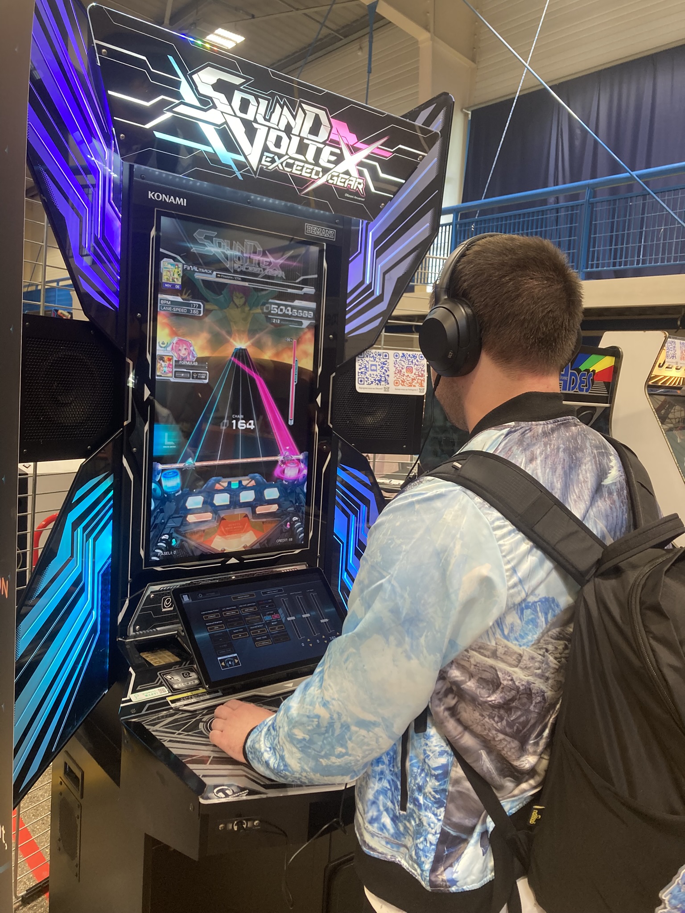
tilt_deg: -4.2
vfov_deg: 63.4
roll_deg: -3.6
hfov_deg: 49.7
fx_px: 739
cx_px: 342
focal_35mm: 28
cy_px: 456
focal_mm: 3.99
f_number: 1.8
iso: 100
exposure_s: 1/50
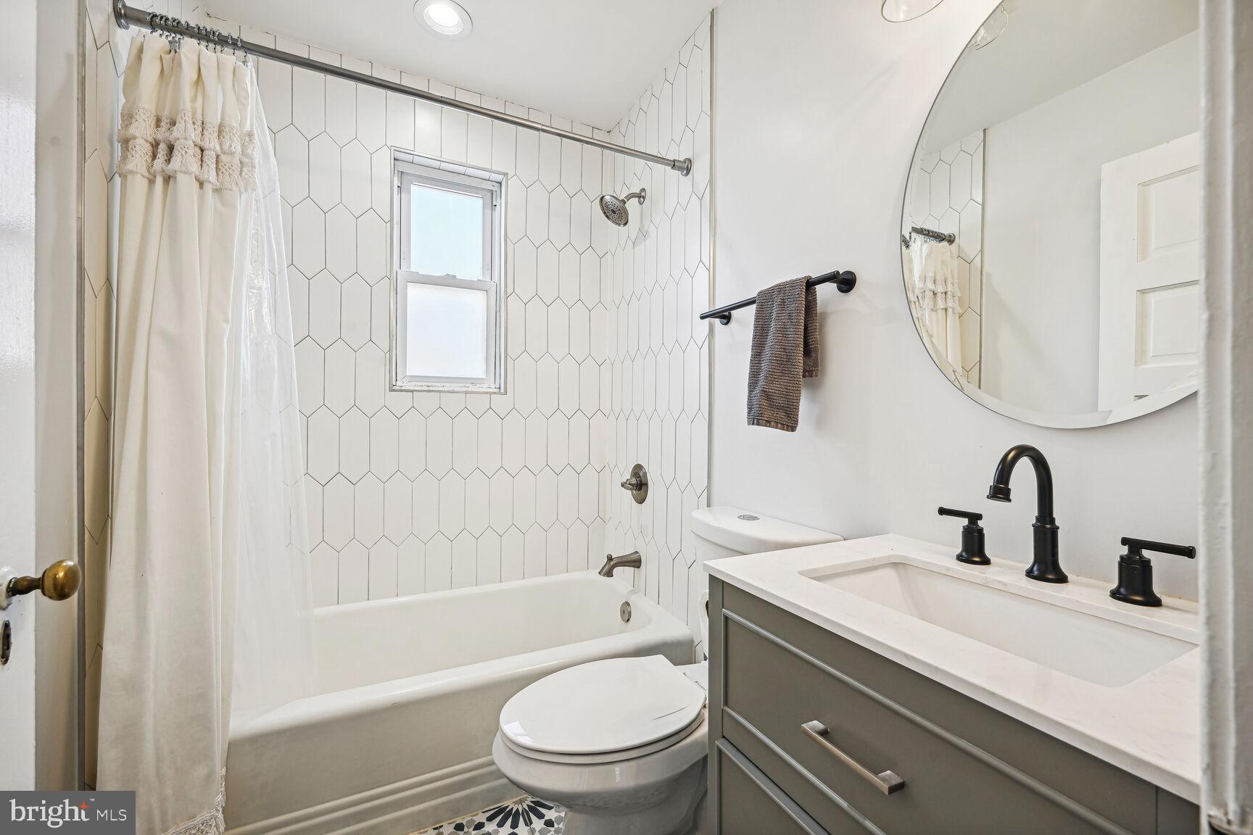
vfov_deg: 81.2
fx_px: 487
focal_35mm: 14
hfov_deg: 104.3
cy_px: 418
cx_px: 626
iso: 200
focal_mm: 14
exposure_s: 1/30
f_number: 9
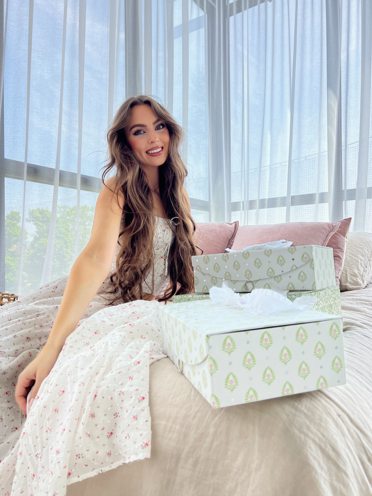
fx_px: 373
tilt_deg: +1.1
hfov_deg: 53.1
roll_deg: +0.4
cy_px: 248
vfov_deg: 67.3
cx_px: 186
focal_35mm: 26
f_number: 1.5
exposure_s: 1/242
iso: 40
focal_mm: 5.7
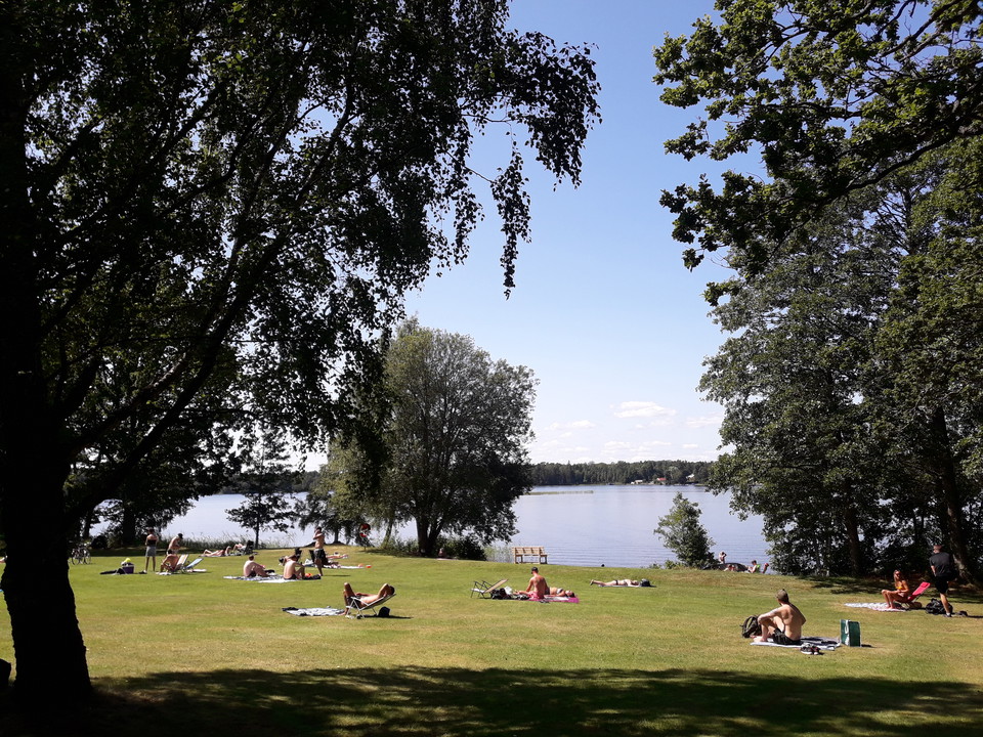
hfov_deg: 63.4
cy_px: 368
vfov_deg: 49.7
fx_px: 795
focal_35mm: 28
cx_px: 492
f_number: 1.9
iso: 40
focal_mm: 3.7
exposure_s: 1/1192
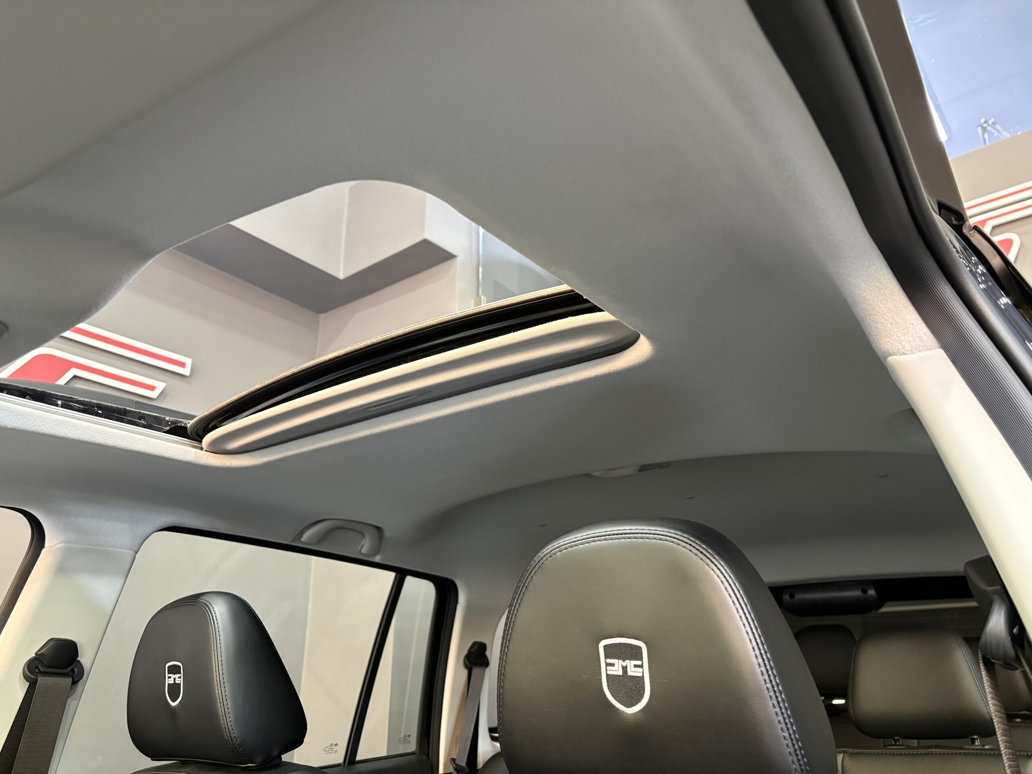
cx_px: 516
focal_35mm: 26
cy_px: 387
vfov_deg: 53.1
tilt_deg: +22.0
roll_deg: +0.4
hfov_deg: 67.3
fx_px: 775
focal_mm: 5.96
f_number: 1.6
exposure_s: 1/33
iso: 400
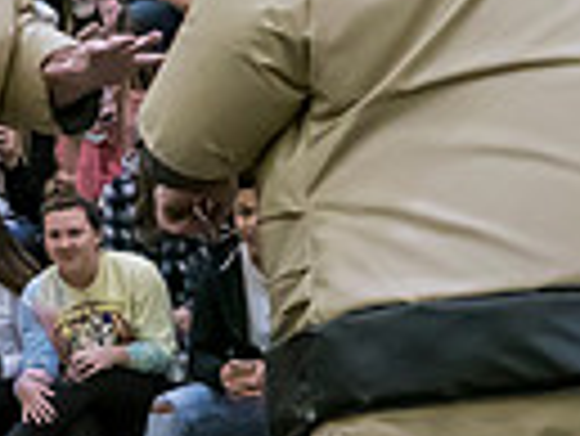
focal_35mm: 359
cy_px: 222
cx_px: -94
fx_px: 6021
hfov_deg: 5.5
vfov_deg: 4.1
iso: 5000
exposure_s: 1/1000
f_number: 2.8
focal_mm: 40
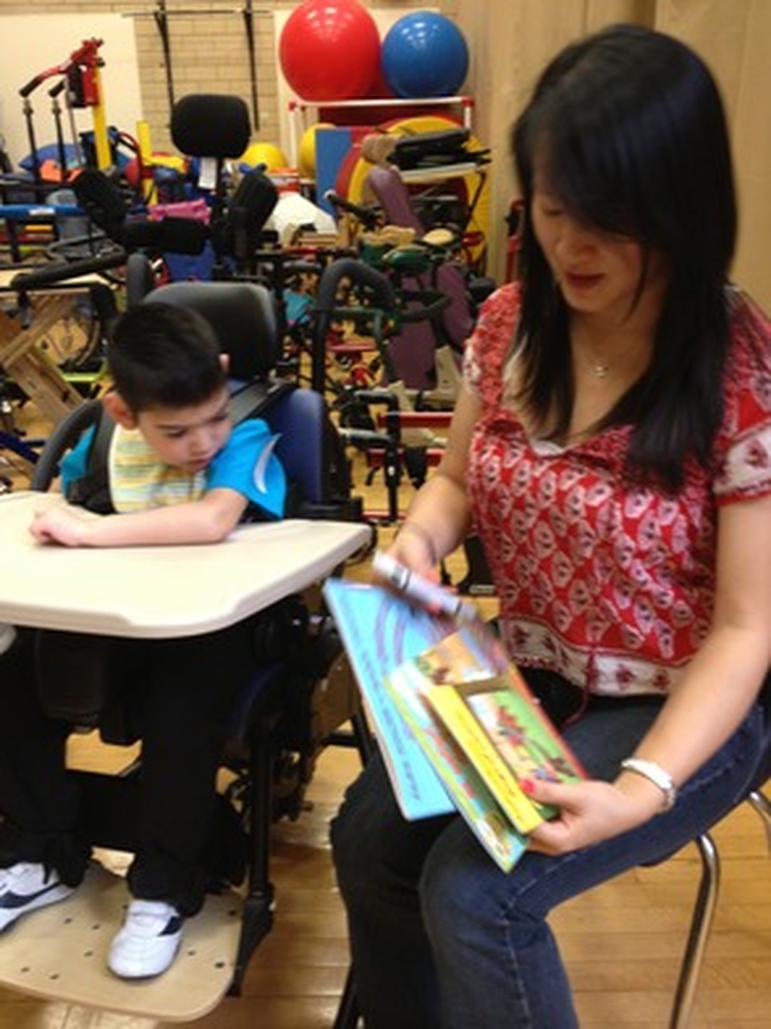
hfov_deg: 40.7
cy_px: 514
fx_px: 1039
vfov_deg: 52.6
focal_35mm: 35
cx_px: 386
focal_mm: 4.28
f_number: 2.4
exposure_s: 1/20
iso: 125
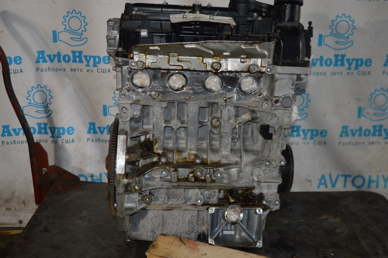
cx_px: 194
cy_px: 129
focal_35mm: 46
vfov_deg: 28.9
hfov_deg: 42.4
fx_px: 501
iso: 450
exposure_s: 1/60
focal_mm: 31
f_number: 4.2
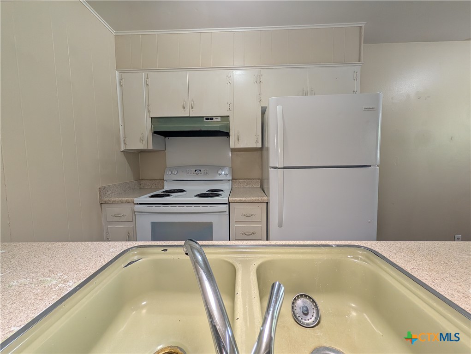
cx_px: 236
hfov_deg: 110.5
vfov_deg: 94.6
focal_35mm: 12
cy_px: 177
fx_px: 163
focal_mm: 2.02
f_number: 1.7
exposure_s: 1/120
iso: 62
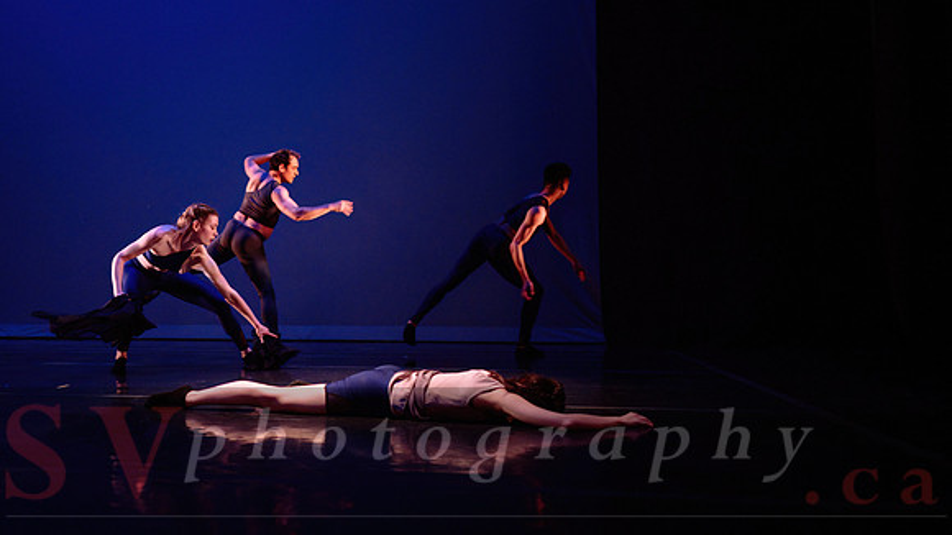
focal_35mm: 34
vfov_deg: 34.6
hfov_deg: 56.7
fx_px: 858
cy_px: 282
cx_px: 309
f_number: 1.4
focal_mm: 24
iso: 1000
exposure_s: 1/320
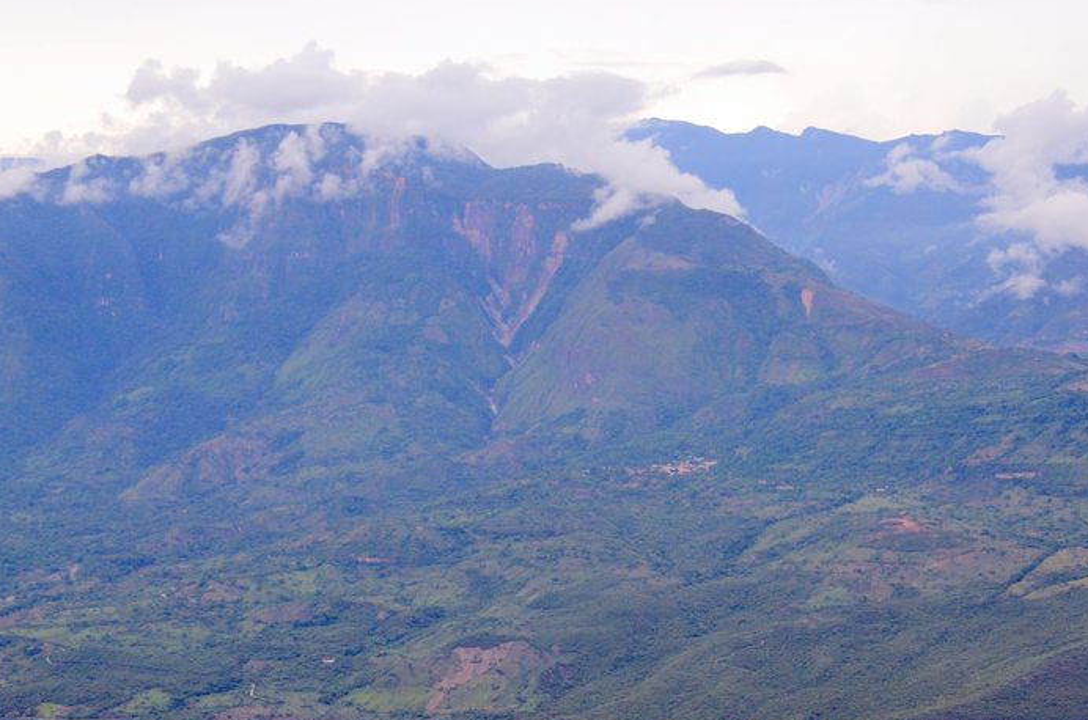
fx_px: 2352
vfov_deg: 17.4
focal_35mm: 78
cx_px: 645
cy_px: 395
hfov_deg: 26.0
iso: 1000
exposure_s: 1/250
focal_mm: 40
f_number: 13
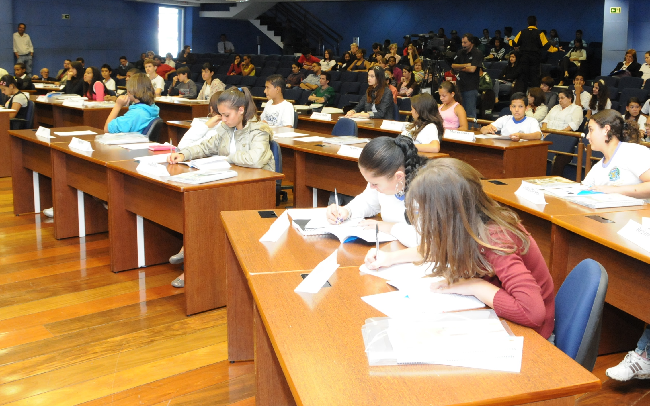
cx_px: 413
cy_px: 138
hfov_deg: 49.8
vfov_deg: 32.5
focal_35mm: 39
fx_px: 691
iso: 1600
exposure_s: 1/50
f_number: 5.6
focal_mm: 18
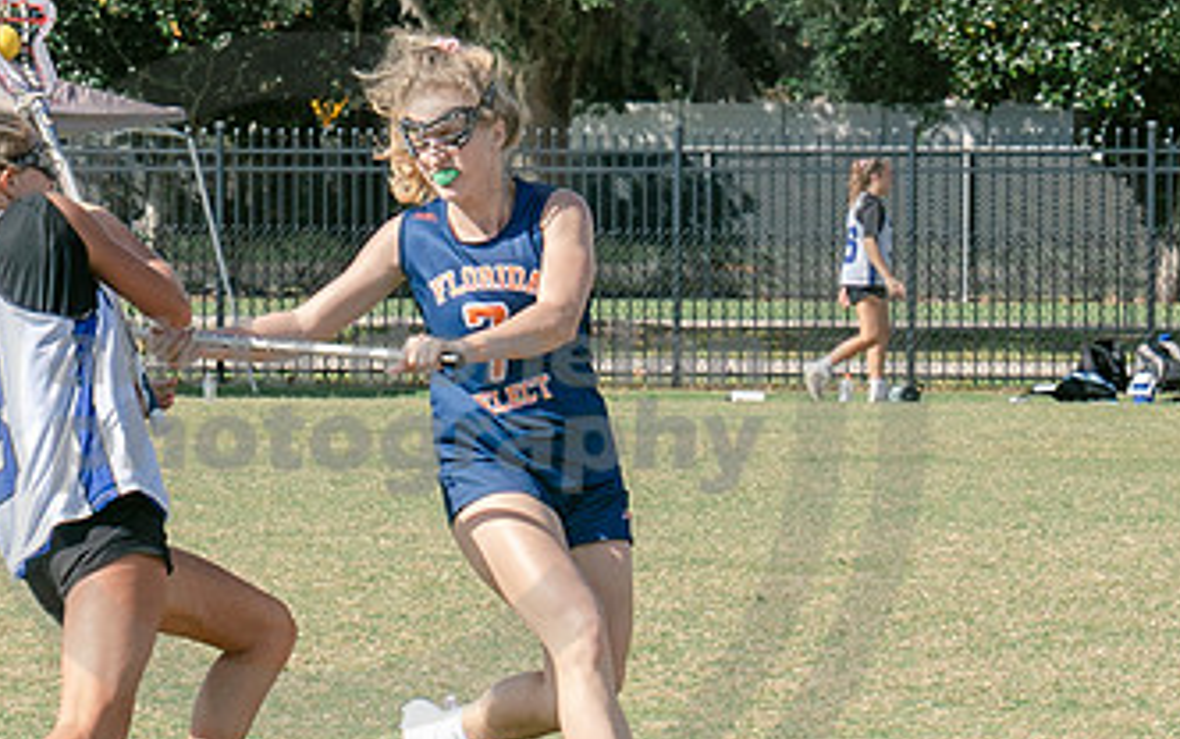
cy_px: 433
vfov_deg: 4.1
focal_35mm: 319
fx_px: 10266
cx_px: 722
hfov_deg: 6.6
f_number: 5.6
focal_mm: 70
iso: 250
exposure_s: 1/1000
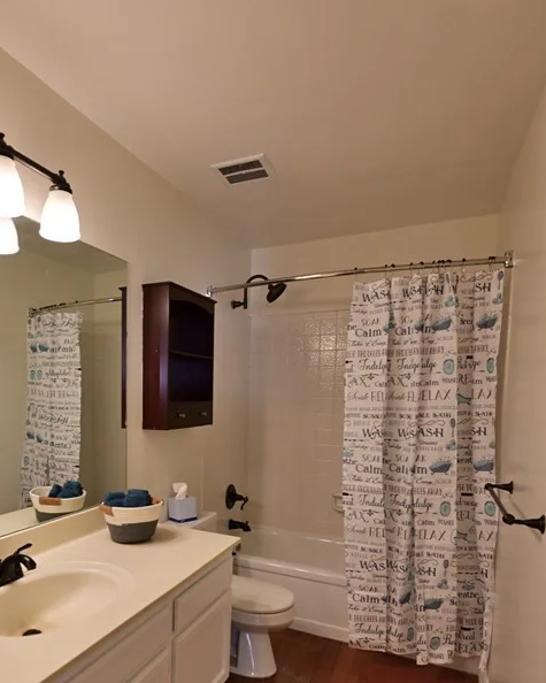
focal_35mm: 24
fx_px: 485
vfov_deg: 68.9
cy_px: 436
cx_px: 139
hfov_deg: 56.0
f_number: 6.3
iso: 800
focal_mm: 14
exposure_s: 1/60
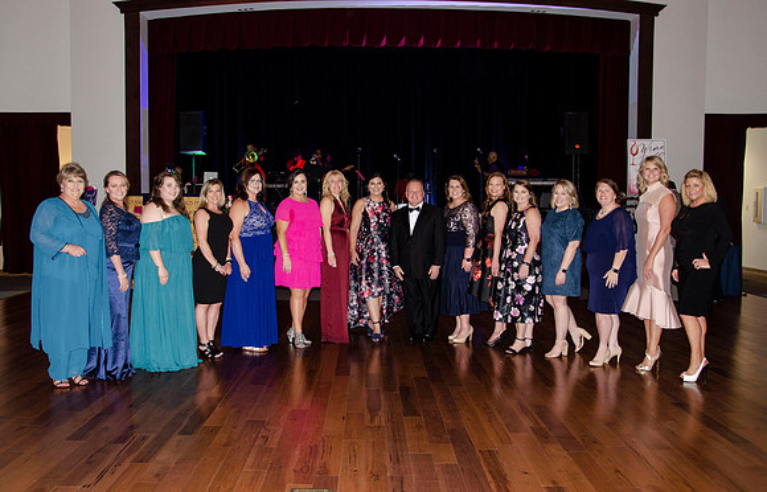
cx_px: 367
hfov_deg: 57.6
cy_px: 227
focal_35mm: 33
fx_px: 698
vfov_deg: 38.8
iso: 640
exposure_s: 1/60
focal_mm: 21
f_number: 4.5
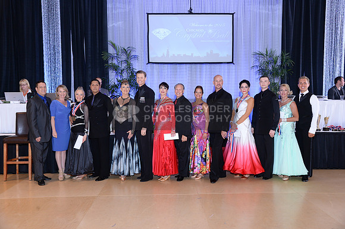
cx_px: 172
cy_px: 114
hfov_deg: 54.5
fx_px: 335
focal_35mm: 35
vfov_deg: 37.7
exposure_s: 1/250
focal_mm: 35
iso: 1250
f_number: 5
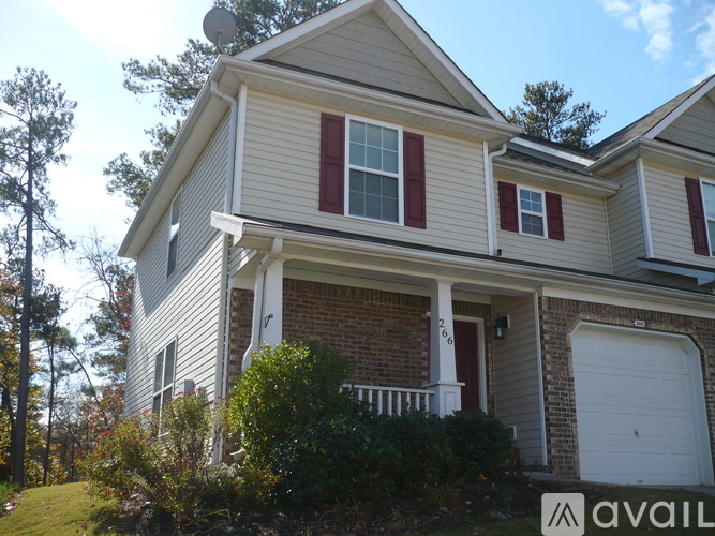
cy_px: 268
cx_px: 358
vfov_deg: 40.7
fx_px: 723
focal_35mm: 35
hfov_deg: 52.6
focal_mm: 5.8
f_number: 2.8
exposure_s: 1/800
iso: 100
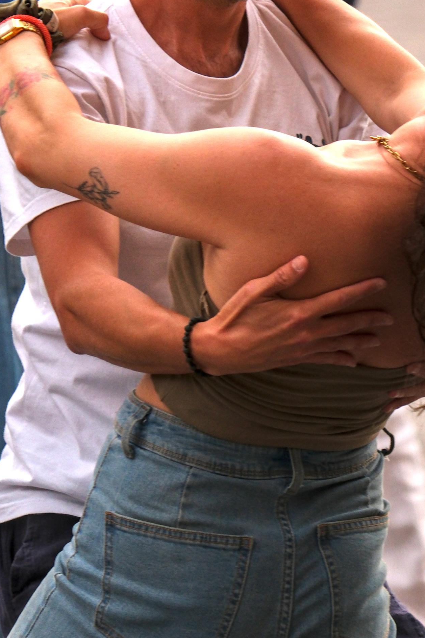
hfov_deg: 3.2
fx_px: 7685
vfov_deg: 4.7
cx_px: 389
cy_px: 149
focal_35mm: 434
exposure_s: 1/500
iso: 800
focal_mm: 141.3
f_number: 4.4
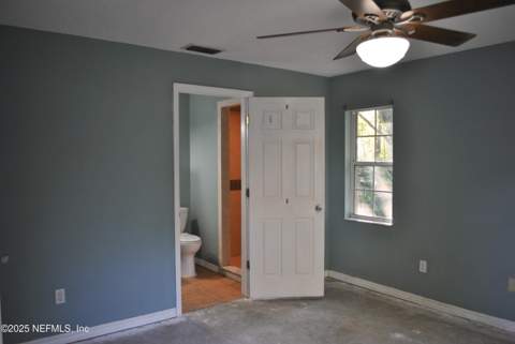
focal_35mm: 27
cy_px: 172
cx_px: 258
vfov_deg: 48.0
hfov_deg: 67.3
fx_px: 387
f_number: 3.5
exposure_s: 1/30
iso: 280
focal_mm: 18
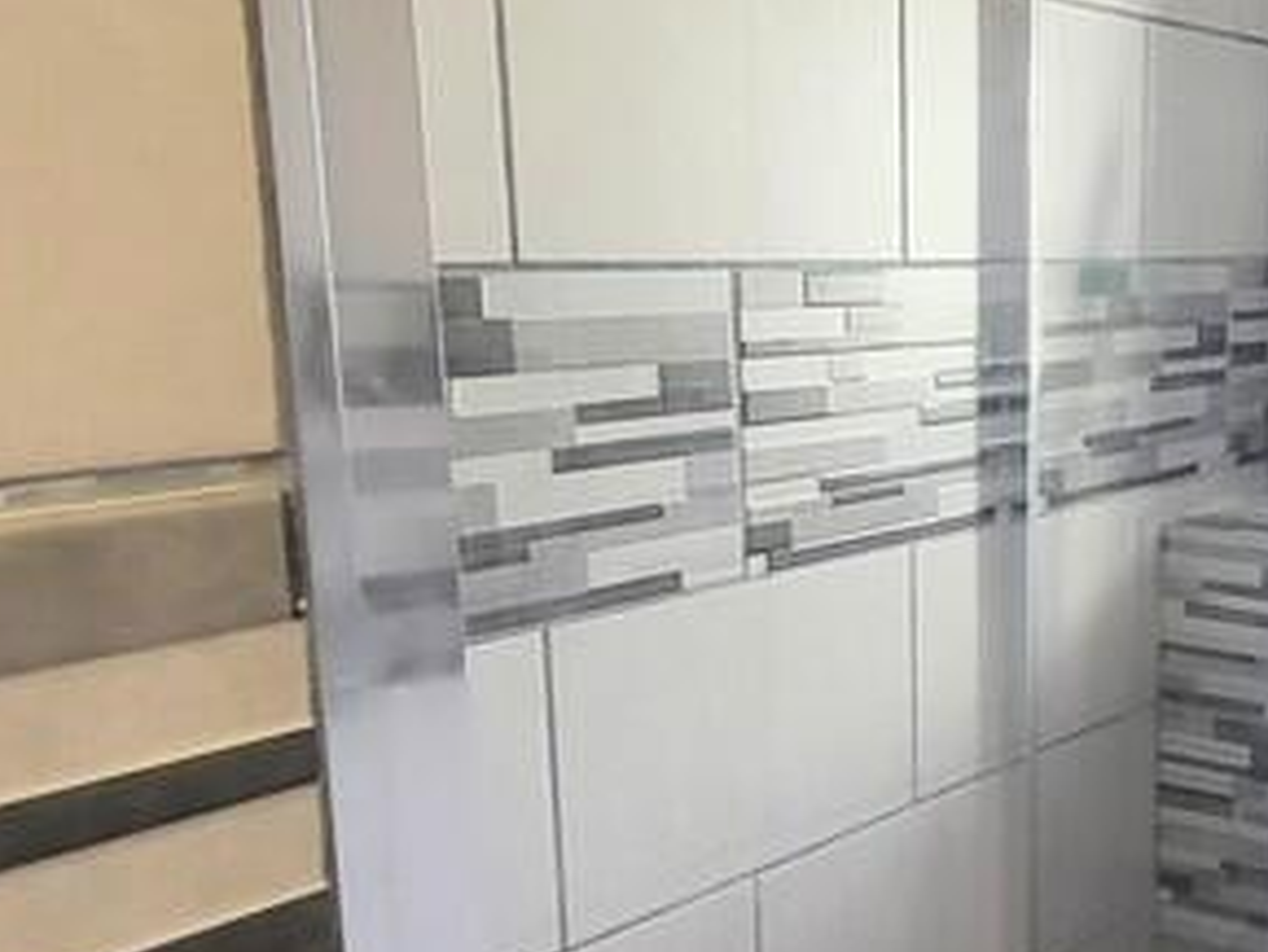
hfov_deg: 35.8
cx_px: 1360
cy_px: 588
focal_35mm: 46
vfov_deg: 31.4
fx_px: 1686
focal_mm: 1.74
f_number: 2.2
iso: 100
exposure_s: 1/50
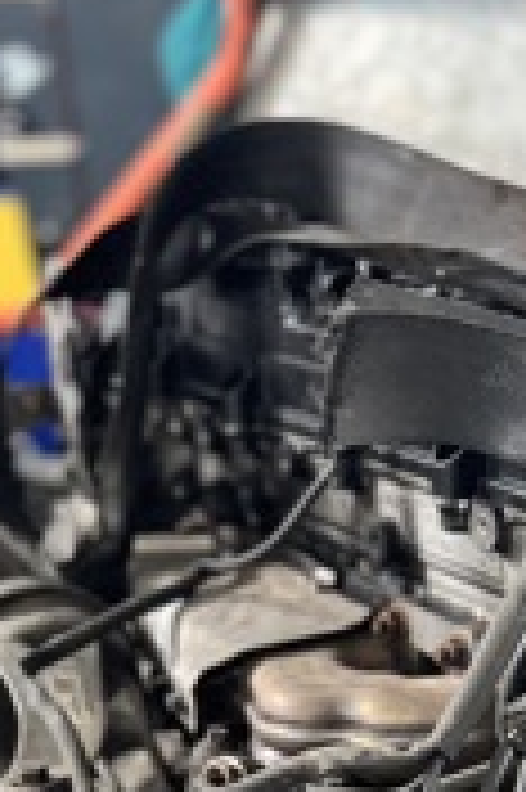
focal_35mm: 68
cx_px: 522
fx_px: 1493
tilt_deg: -33.1
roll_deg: -0.8
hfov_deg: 19.4
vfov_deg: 25.3
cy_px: 1048
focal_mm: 6.76
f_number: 1.78
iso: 800
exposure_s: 1/57
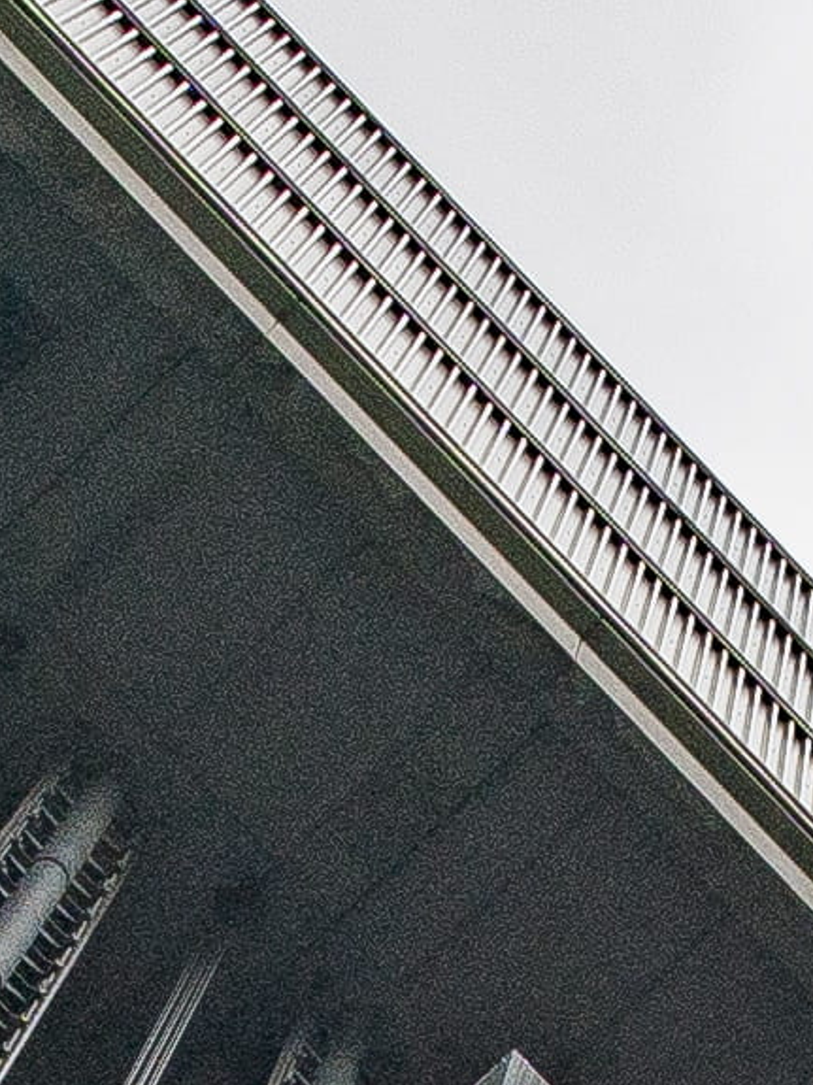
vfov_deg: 6.3
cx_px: 660
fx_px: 9743
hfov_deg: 4.8
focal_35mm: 311
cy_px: 1653
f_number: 3.2
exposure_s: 1/800
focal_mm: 24
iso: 200
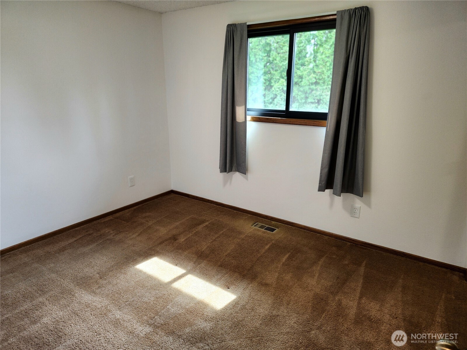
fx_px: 310
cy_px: 175
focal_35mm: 23
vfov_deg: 58.9
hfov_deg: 73.9
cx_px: 234
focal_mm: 5.4
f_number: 1.8
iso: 125
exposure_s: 1/120
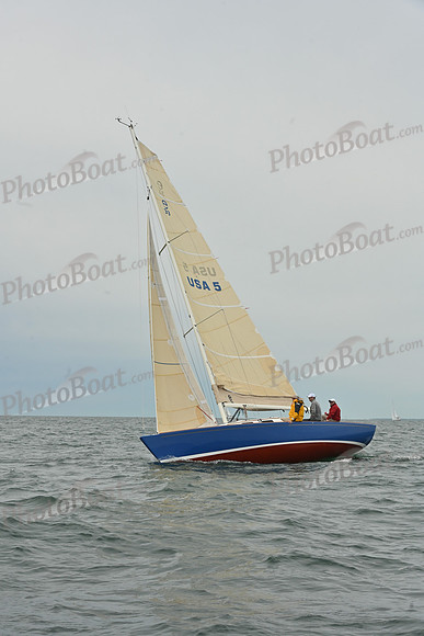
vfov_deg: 28.8
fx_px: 1236
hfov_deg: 19.5
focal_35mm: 70
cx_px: 212
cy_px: 318
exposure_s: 1/1000
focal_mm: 70
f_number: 11
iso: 320
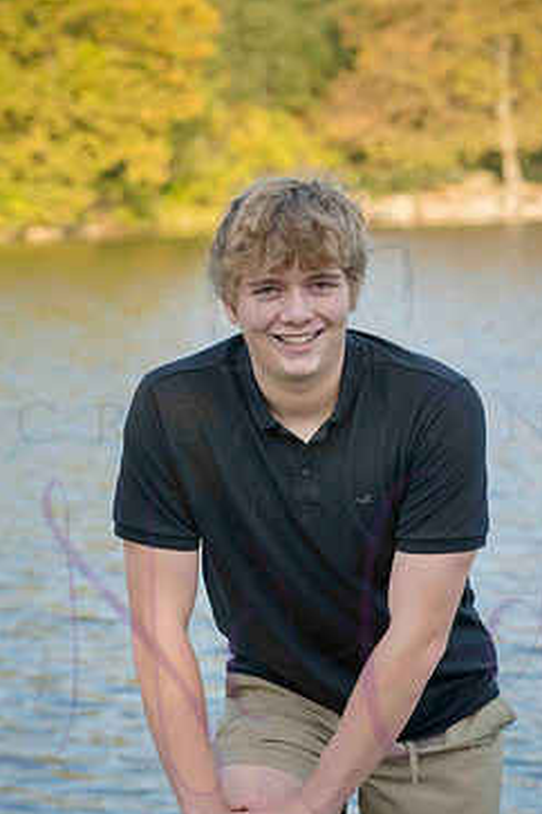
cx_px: 316
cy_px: 502
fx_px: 2800
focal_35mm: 124
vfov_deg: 16.5
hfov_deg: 11.1
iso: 800
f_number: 7.1
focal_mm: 100
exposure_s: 1/640
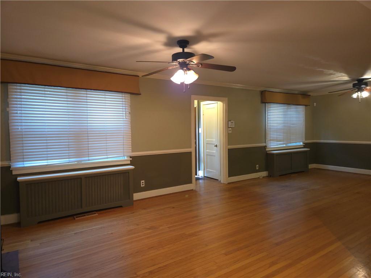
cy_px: 139
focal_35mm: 23
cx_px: 186
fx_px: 247
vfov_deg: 58.9
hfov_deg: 73.9
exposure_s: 1/24
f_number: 1.8
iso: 320
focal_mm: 5.4
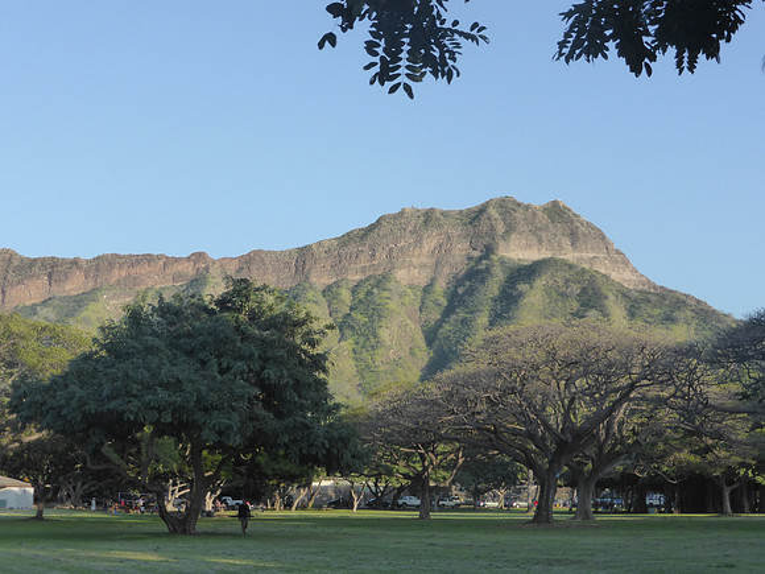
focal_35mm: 61
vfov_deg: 24.0
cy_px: 287
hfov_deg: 31.7
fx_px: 1348
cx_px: 382
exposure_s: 1/500
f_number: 4.7
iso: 200
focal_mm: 10.3
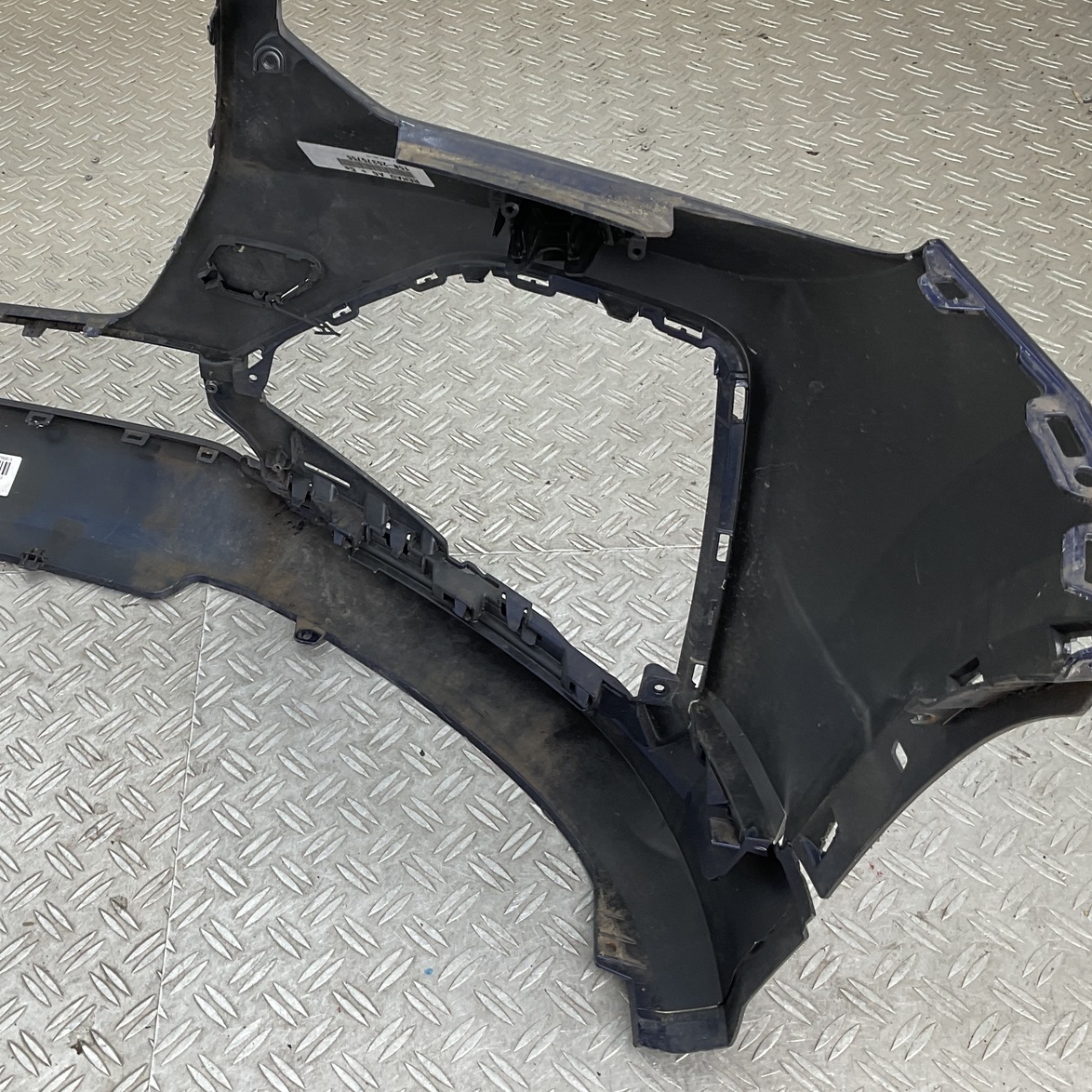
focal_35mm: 44
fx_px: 1570
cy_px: 457
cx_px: 303
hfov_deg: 37.6
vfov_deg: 38.2
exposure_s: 1/100
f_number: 1.8
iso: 20
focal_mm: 3
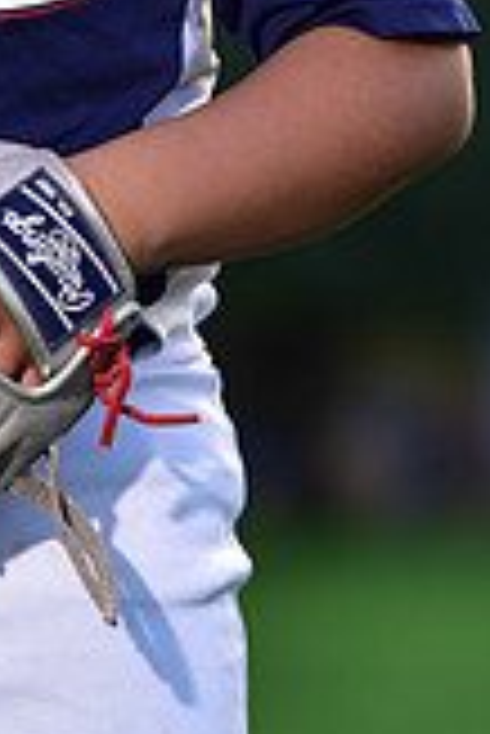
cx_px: -124
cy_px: -378
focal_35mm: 639
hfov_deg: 2.2
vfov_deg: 3.2
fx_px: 13018
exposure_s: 1/250
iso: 200
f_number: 4.5
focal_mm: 180
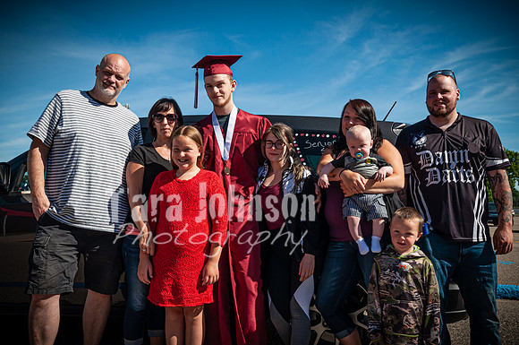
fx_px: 518
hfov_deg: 53.2
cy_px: 172
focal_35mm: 36
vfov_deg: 36.8
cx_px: 260
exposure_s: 1/320
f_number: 9
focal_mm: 24
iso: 200
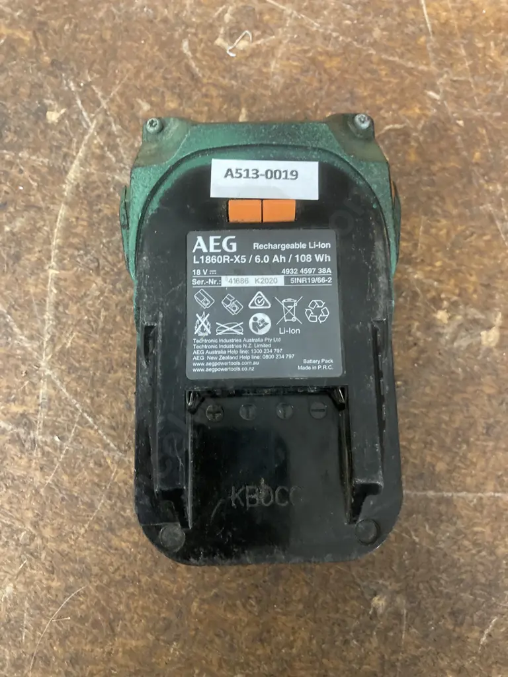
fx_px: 548
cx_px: 254
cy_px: 338
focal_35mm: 28
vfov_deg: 63.4
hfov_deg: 49.7
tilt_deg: -77.9
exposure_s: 1/25
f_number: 1.8
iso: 500
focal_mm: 3.99
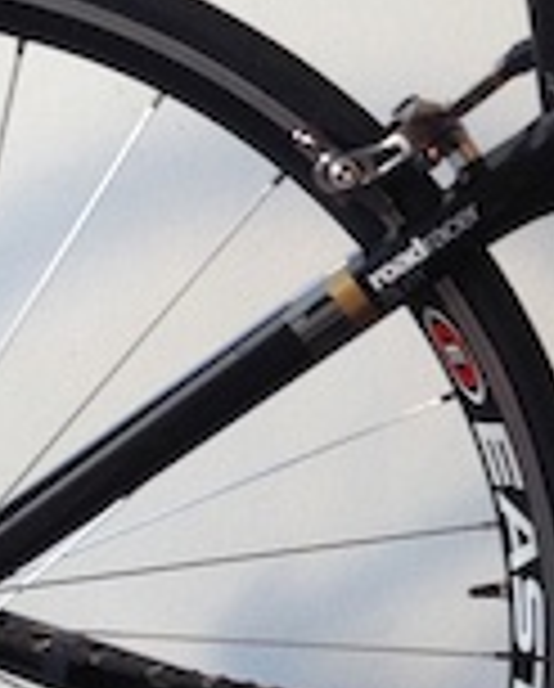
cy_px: 378
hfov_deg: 8.9
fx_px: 3433
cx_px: 923
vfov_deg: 11.5
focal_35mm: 168
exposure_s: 1/40
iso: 50
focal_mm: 4.12
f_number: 2.4
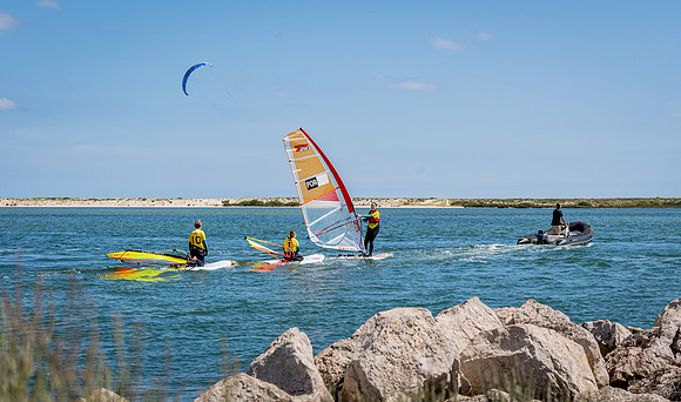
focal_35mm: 78
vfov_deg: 16.0
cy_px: 209
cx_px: 321
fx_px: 1427
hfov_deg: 26.8
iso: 320
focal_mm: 70
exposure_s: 1/2000
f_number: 8
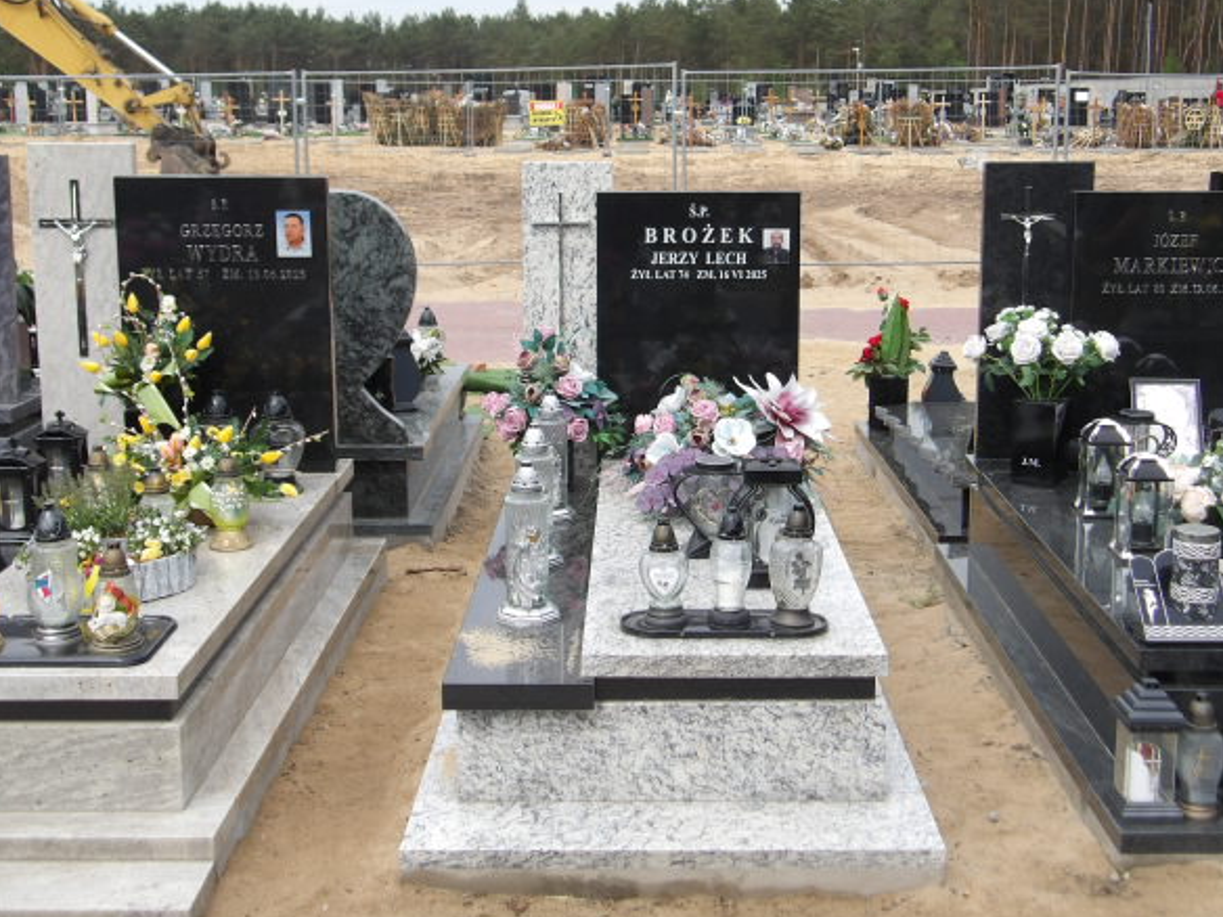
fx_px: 1625
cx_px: 664
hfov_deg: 41.2
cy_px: 425
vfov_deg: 31.5
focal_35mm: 46
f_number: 3.7
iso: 100
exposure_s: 1/511
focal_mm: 7.6
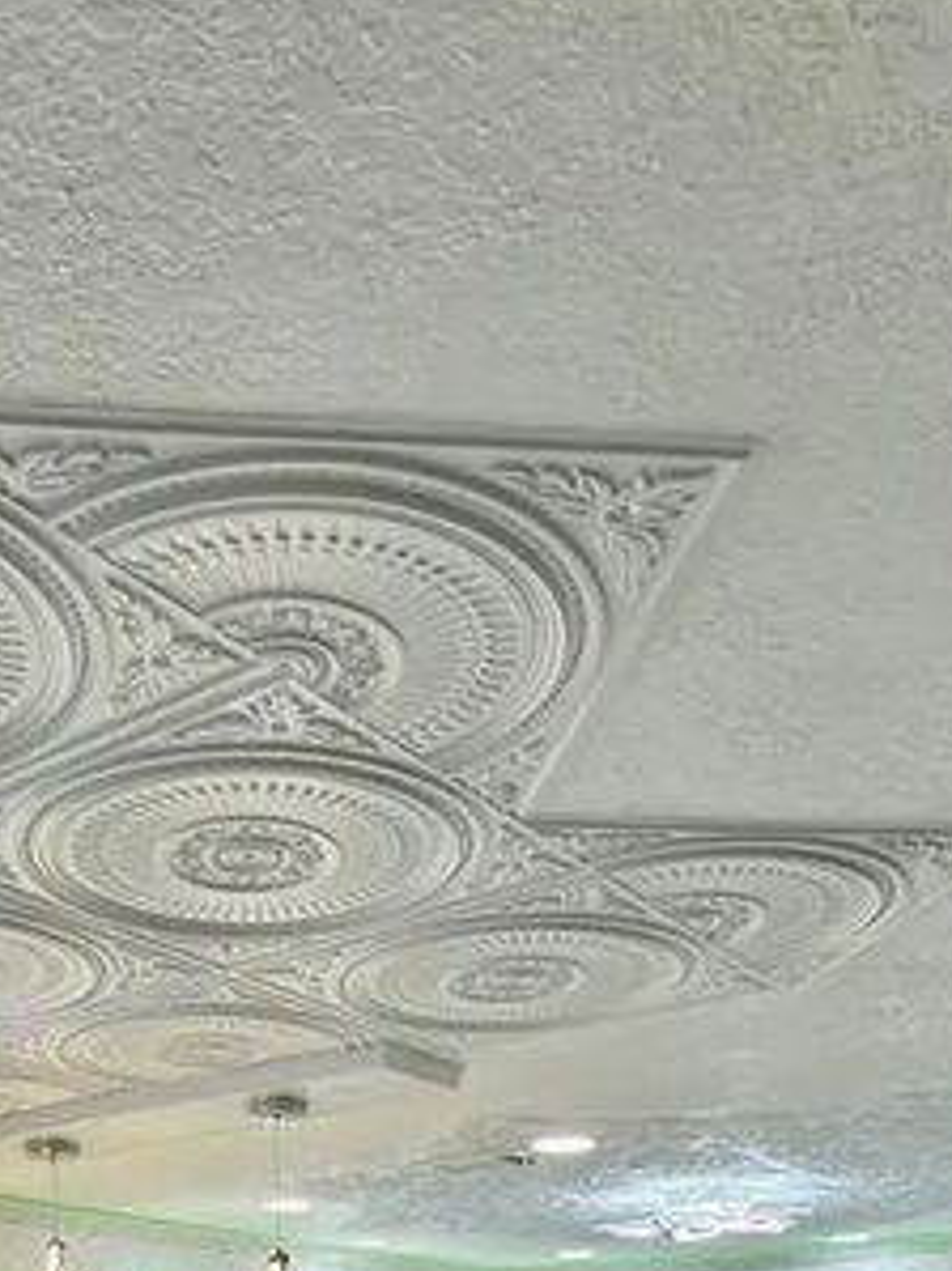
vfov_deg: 33.8
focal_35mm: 40
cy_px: 1651
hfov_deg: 35.3
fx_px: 1468
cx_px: 268
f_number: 2.2
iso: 64
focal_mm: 2.22
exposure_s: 1/129
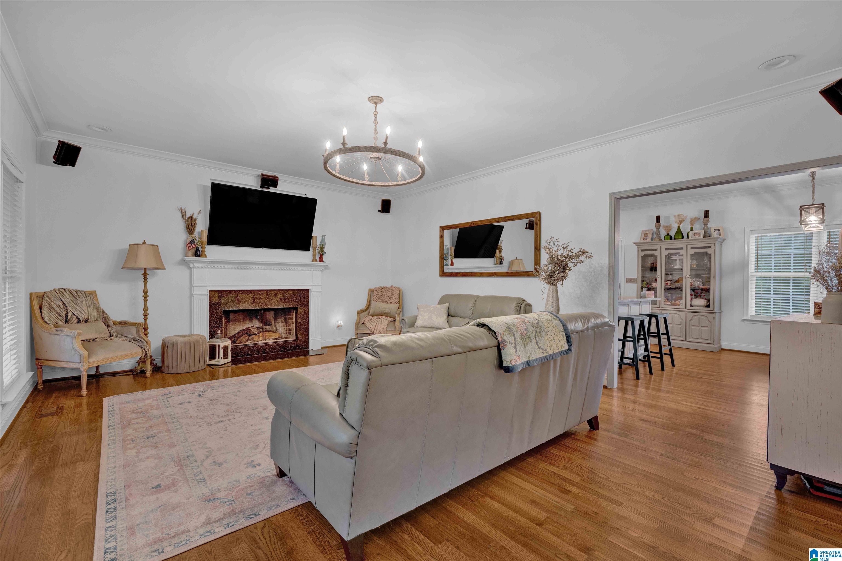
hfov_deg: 96.7
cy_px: 280
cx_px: 421
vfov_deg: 73.7
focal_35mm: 16
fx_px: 374
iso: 400
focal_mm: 16
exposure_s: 1/6
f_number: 8
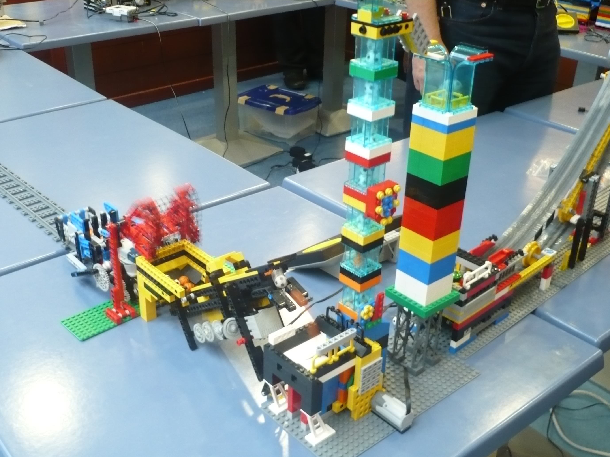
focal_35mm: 40
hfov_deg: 46.7
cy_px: 254
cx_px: 279
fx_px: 705
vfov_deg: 35.9
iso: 250
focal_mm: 6
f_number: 2.9
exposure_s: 1/8
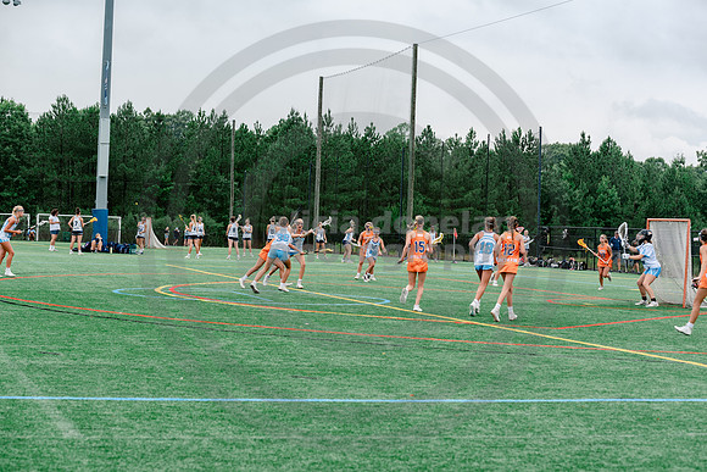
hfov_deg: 24.8
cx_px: 354
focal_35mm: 82
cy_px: 236
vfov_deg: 16.7
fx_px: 1611
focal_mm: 82
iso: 250
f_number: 5
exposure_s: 1/400
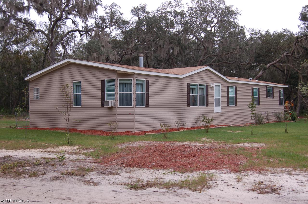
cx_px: 154
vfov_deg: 29.8
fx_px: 385
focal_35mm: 45
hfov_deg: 43.6
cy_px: 102
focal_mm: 30
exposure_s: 1/125
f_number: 5.6
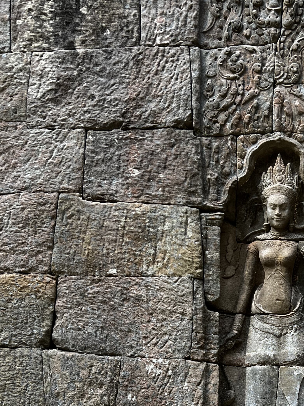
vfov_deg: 36.6
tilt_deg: +9.1
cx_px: 283
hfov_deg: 27.9
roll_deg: +0.4
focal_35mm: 50
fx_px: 585
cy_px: 336
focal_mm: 5.7
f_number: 1.5
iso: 50
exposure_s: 1/341
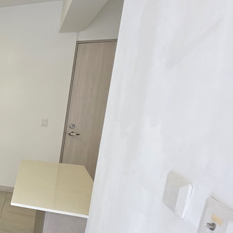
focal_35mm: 37
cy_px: 161
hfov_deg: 27.9
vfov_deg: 44.1
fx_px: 282
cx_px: -125
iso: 160
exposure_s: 1/120
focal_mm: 2.2
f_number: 1.9
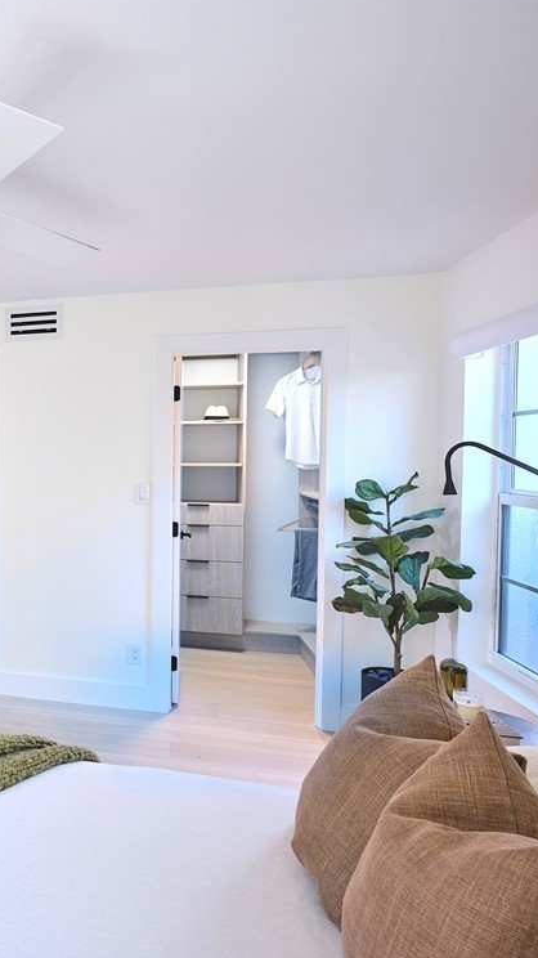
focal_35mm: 27
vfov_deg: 69.9
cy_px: 476
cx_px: -88
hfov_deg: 35.1
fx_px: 685
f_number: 9
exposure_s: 1/20
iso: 400
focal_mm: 23
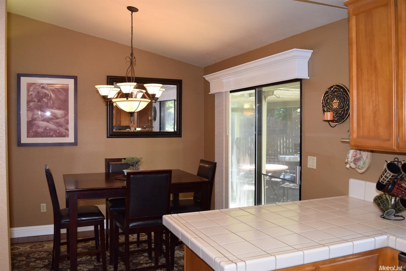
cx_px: 203
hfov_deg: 57.2
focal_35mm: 33
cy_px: 136
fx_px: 372
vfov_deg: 40.0
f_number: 5
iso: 800
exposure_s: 1/100
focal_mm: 22
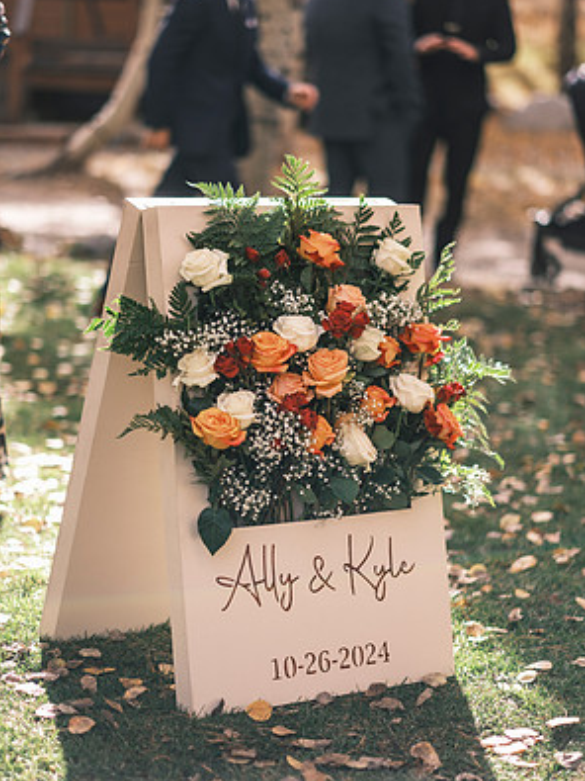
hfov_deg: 16.1
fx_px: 2074
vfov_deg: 21.3
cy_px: 419
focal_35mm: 92
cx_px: 292
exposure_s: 1/2000
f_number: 1.2
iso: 200
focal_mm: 56
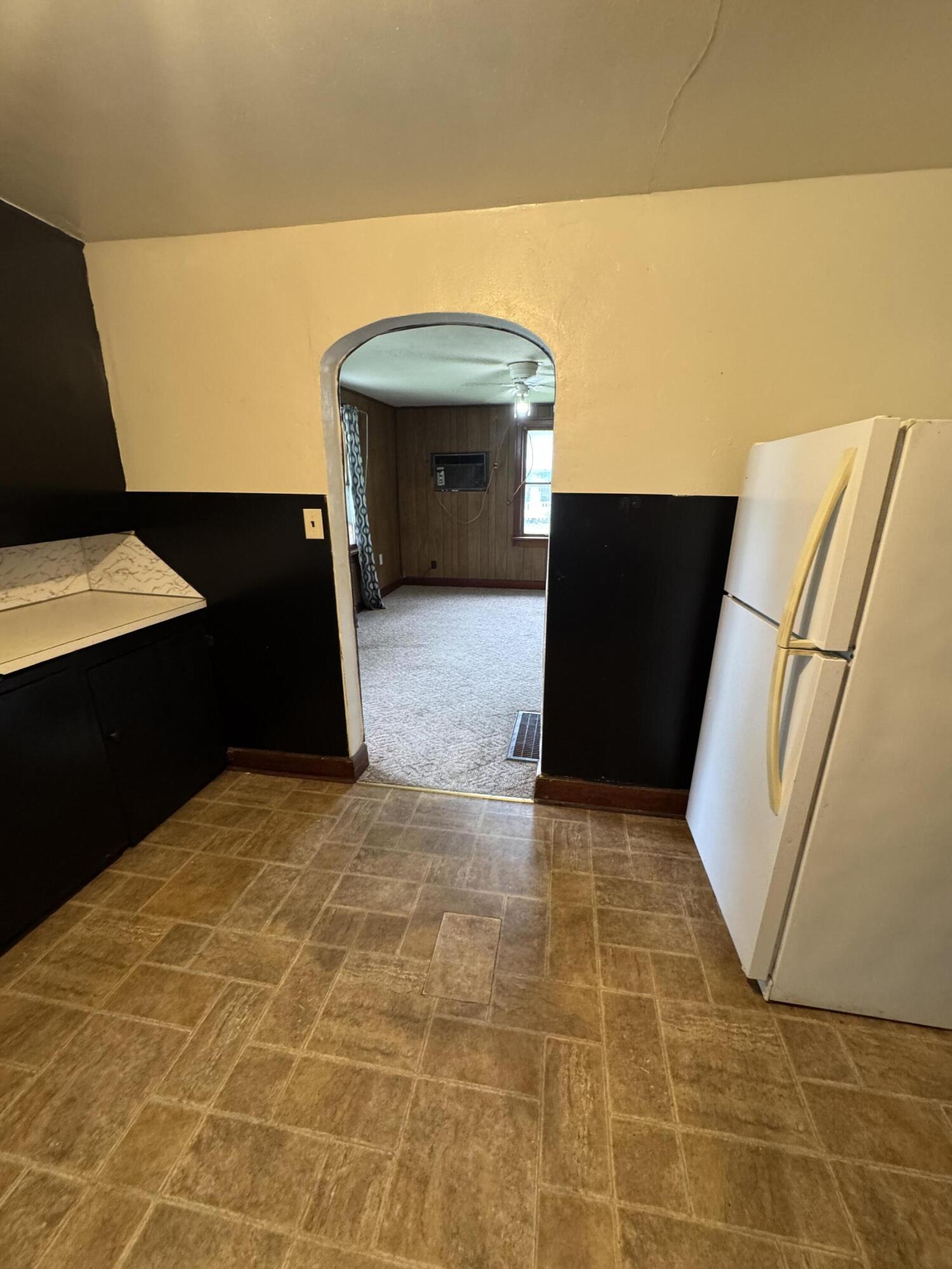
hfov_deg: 85.7
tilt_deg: -16.4
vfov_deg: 102.1
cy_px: 634
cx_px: 476
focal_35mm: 14
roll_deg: +1.4
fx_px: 513
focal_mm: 2.22
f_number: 2.2
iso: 320
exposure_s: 1/60
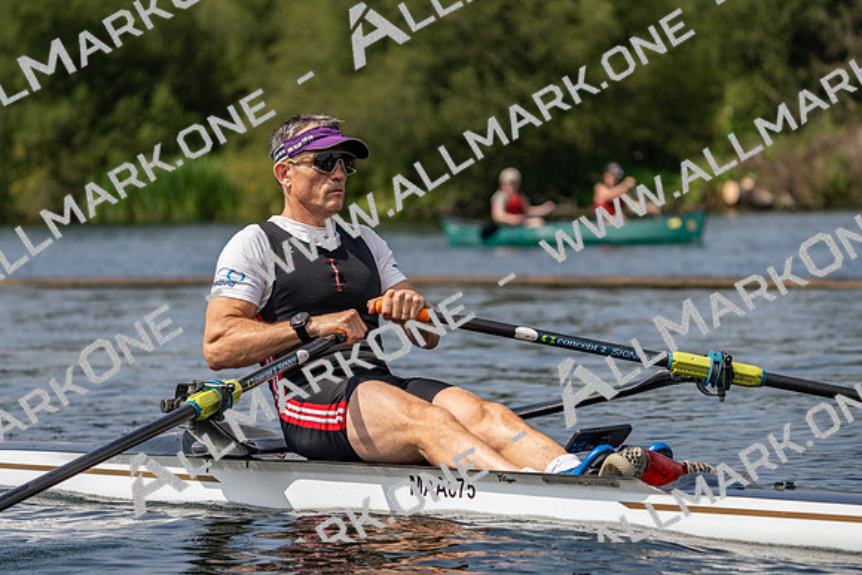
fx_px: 4790
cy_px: 288
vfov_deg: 6.9
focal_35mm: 200
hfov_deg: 10.3
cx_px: 431
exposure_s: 1/1600
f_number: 5.6
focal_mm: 200
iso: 200
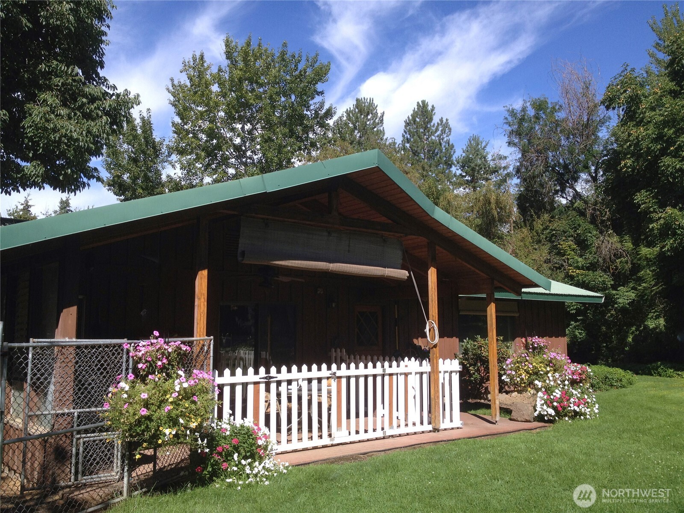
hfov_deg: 52.6
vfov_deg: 40.7
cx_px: 342
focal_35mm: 35
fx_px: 692
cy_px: 256
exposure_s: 1/1314
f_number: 2.4
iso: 64
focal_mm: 4.28
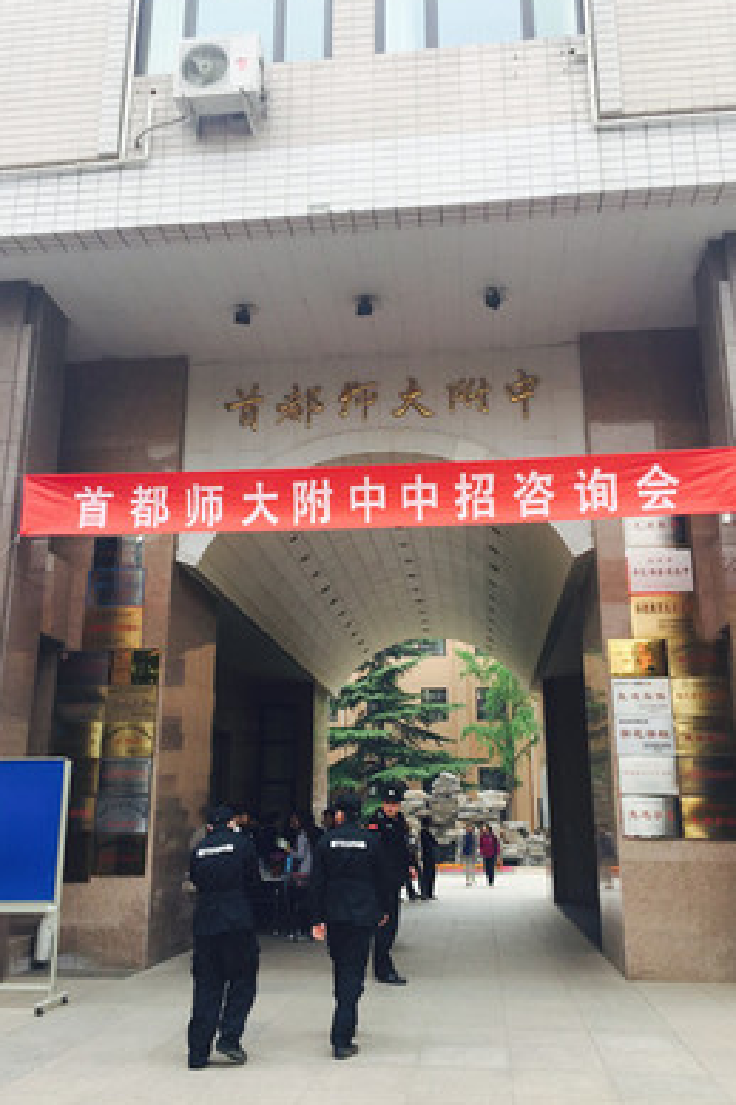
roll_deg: -0.9
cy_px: 548
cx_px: 347
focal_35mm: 31
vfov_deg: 60.3
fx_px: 951
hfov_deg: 42.3
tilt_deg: +17.0
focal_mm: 4.15
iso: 32
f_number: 2.2
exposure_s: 1/187
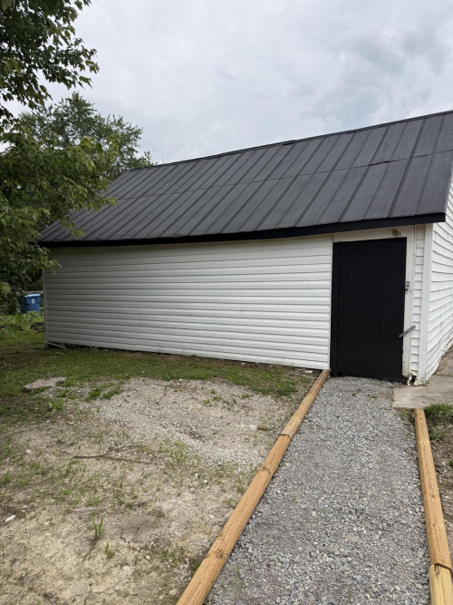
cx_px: 226
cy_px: 302
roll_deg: -0.3
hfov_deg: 56.8
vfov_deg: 71.6
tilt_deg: -1.8
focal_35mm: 24
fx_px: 419
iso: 80
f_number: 1.78
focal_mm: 6.76
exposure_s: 1/4673
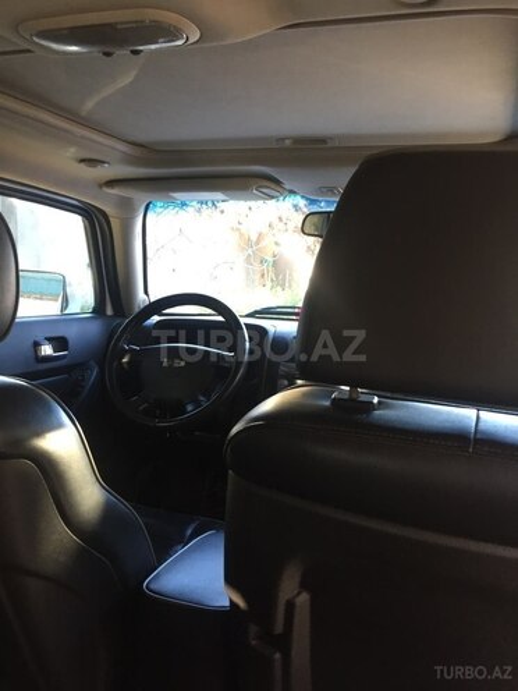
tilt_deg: -6.3
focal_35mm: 29
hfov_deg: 48.2
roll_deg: -5.7
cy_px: 346
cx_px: 259
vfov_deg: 61.7
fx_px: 579
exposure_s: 1/33
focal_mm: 4.15
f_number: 2.2
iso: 64
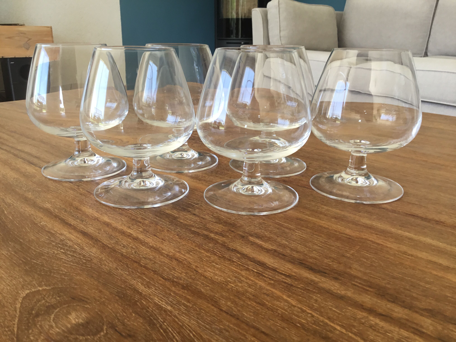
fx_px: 408
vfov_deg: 45.4
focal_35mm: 31
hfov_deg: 58.4
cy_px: 171
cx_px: 228
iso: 25
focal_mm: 3.3
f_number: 2.4
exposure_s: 1/50
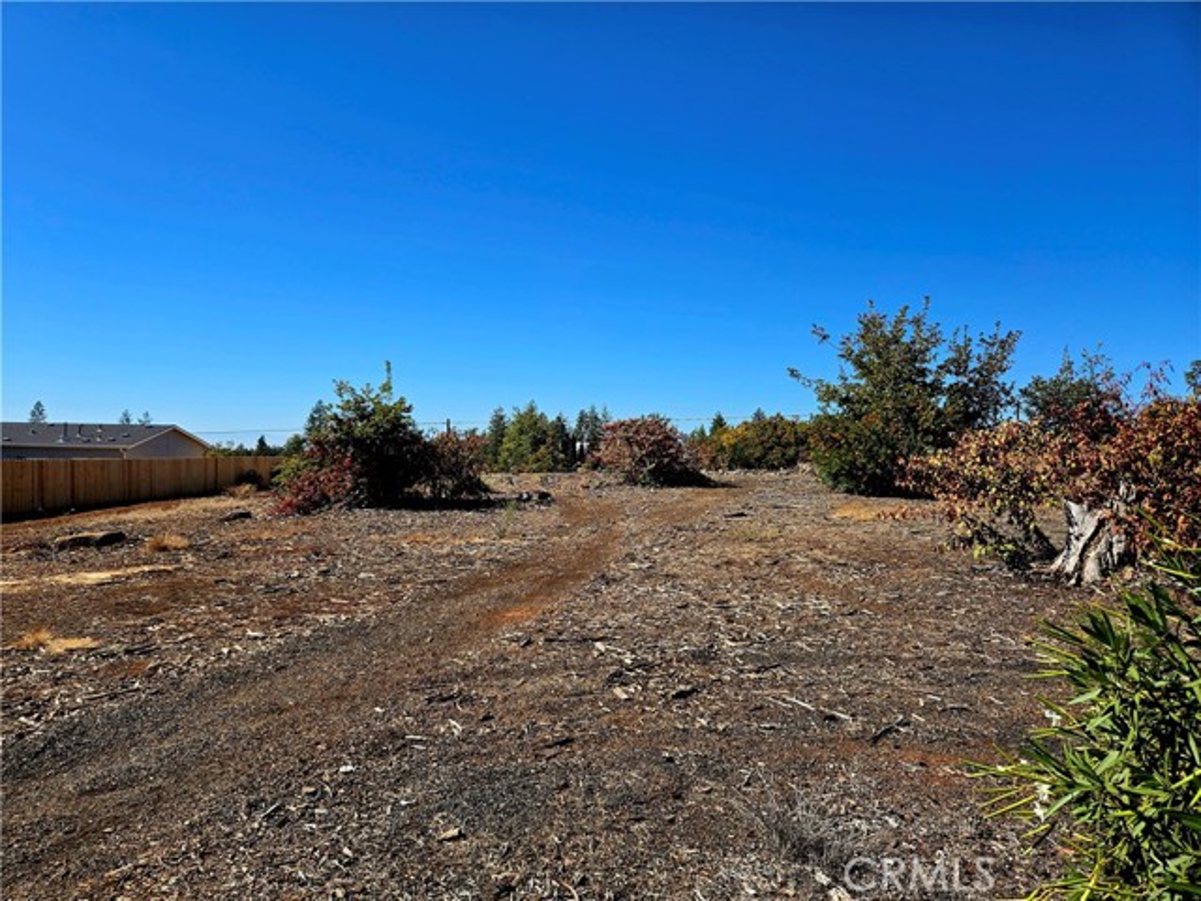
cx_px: 600
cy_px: 450
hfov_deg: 73.9
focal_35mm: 23
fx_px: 798
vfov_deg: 58.9
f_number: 1.8
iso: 25
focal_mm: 5.4
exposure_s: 1/2000
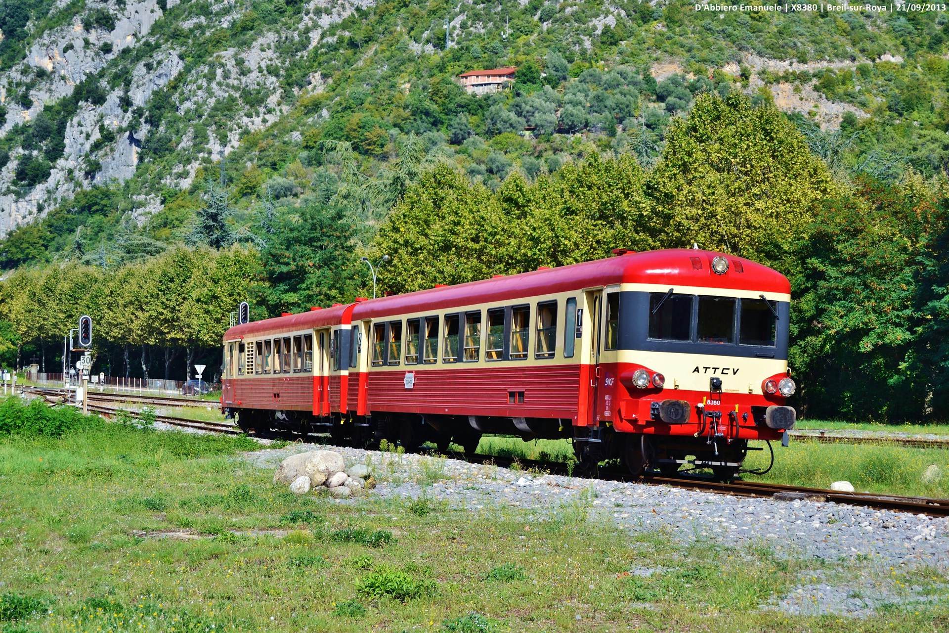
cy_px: 316
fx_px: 2175
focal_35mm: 82
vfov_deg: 16.6
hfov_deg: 24.6
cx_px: 474
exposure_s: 1/400
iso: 100
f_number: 5.6
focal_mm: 55
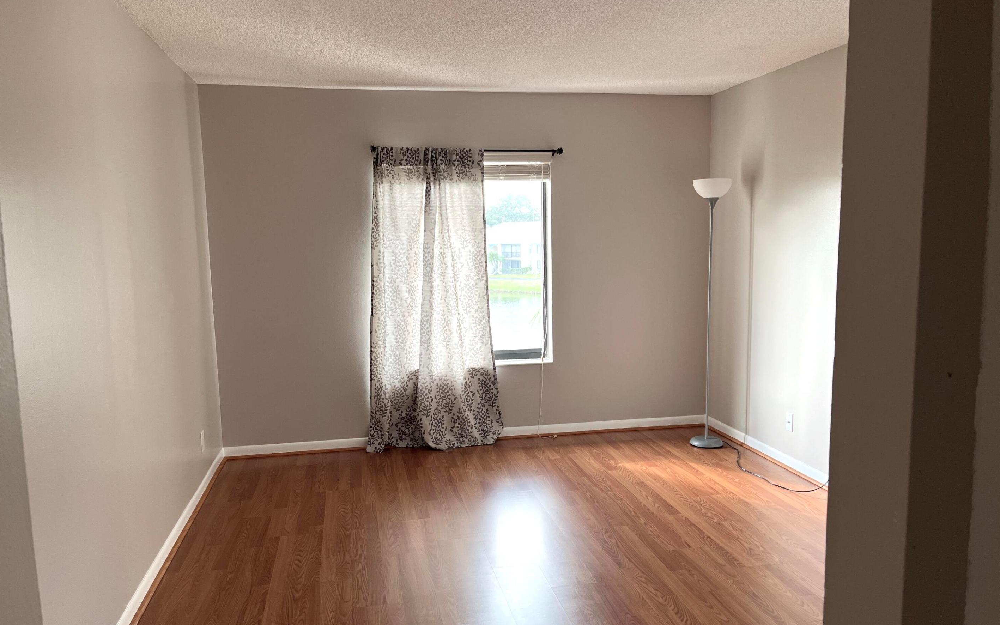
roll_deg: +1.3
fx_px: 763
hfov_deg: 66.5
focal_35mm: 28
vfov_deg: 44.5
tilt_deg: -8.0
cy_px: 326
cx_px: 500
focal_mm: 5.1
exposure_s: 1/120
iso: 100
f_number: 1.6
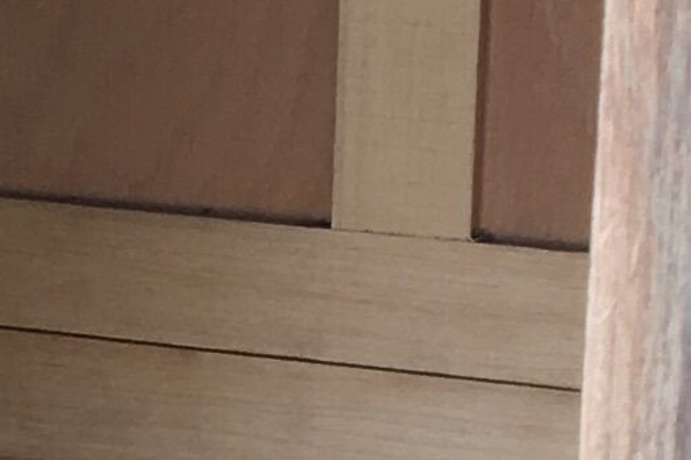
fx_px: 4586
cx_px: -472
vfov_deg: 5.7
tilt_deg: -12.9
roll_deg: -0.5
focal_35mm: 239
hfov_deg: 8.4
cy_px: 419
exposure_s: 1/100
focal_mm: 4.15
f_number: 2.2
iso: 25
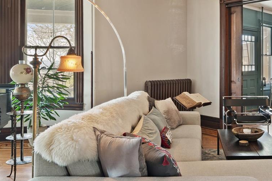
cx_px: 210
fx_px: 287
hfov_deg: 48.4
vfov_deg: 34.9
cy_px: 73
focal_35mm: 38
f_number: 9
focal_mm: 14
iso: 320
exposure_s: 1/1.67
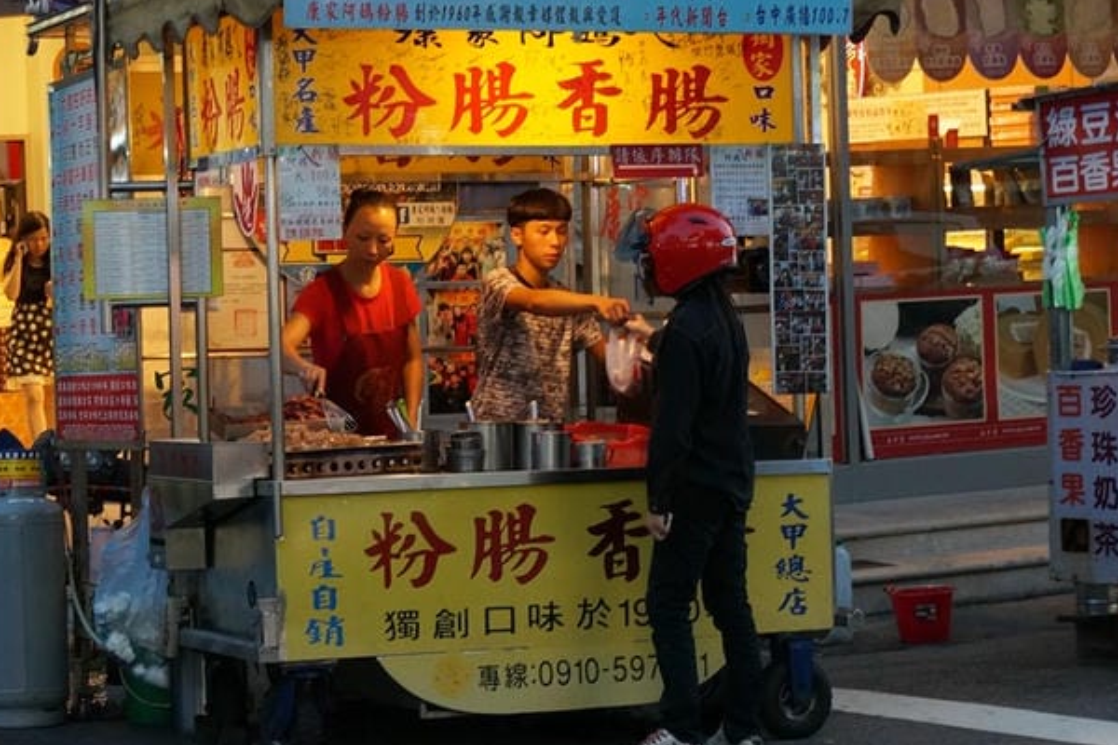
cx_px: 317
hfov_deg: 18.8
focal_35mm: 108
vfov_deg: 12.7
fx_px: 3354
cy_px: 279
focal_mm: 36
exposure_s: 1/60
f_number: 5.6
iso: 1000
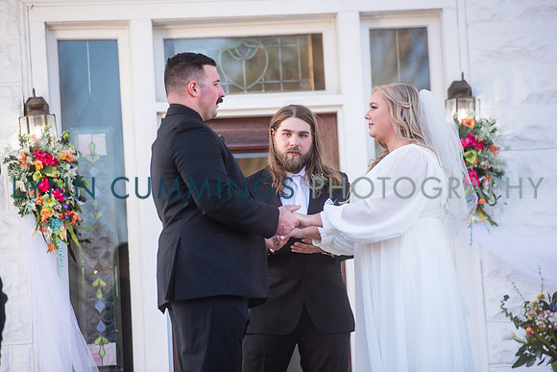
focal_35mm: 200
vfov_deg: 6.9
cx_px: 278
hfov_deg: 10.3
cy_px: 186
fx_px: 3095
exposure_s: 1/400
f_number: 3.5
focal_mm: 200
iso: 100
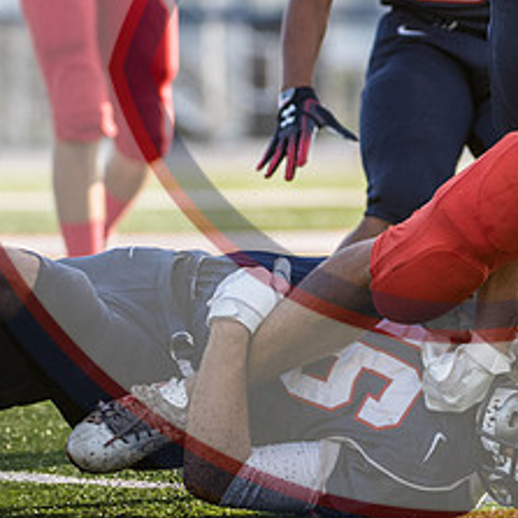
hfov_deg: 3.0
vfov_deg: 3.0
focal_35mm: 586
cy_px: 24
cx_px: 639
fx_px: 9921
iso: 400
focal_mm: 200
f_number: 4
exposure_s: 1/1000
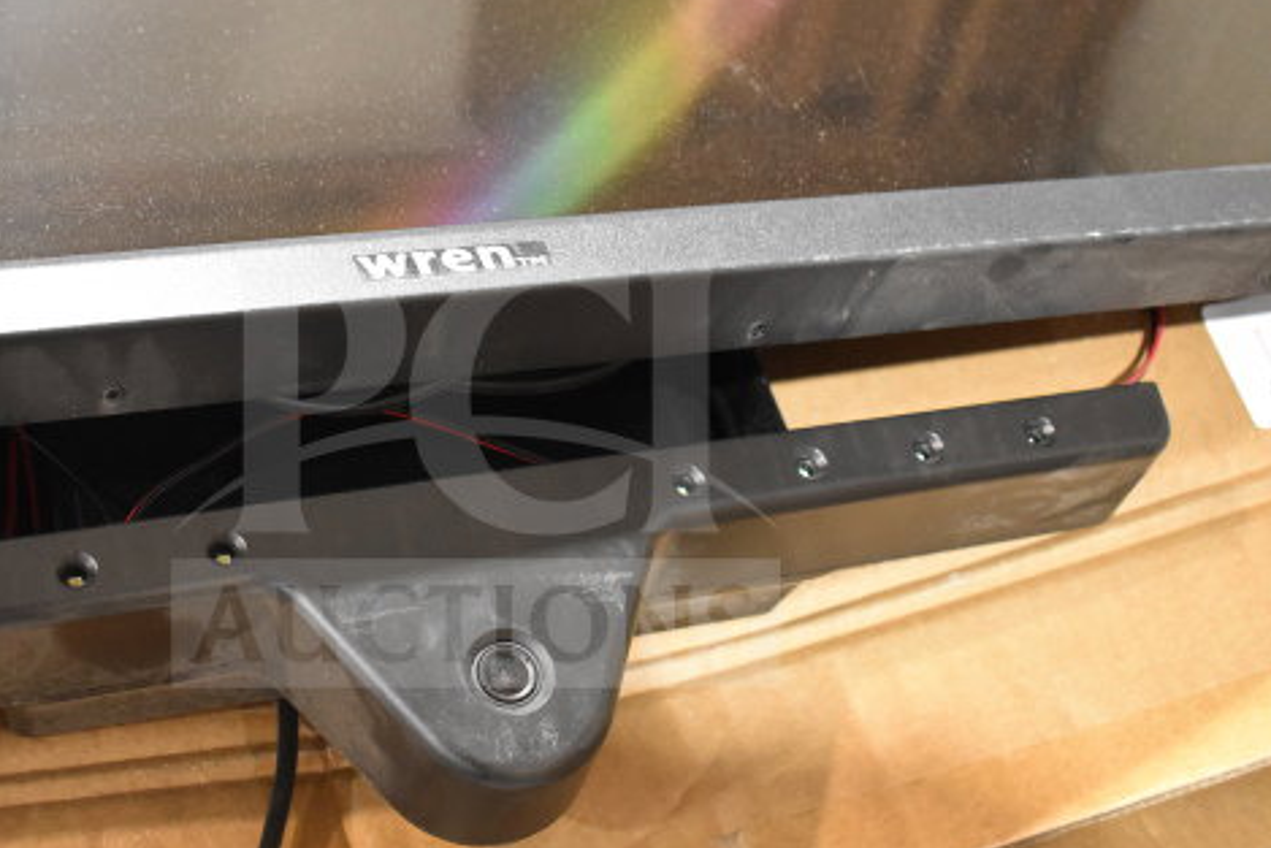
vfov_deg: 25.7
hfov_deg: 37.5
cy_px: 473
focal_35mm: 53
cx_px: 474
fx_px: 1859
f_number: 4
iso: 2200
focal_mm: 27
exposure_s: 1/40
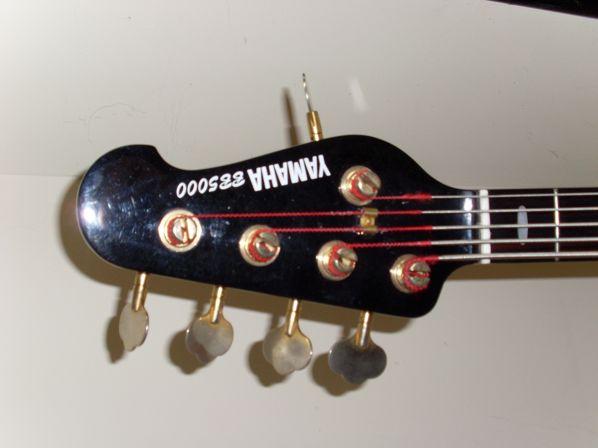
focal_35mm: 49
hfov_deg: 38.9
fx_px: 846
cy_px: 224
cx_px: 299
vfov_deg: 29.7
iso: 100
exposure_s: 1/45
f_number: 3.5
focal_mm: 8.1
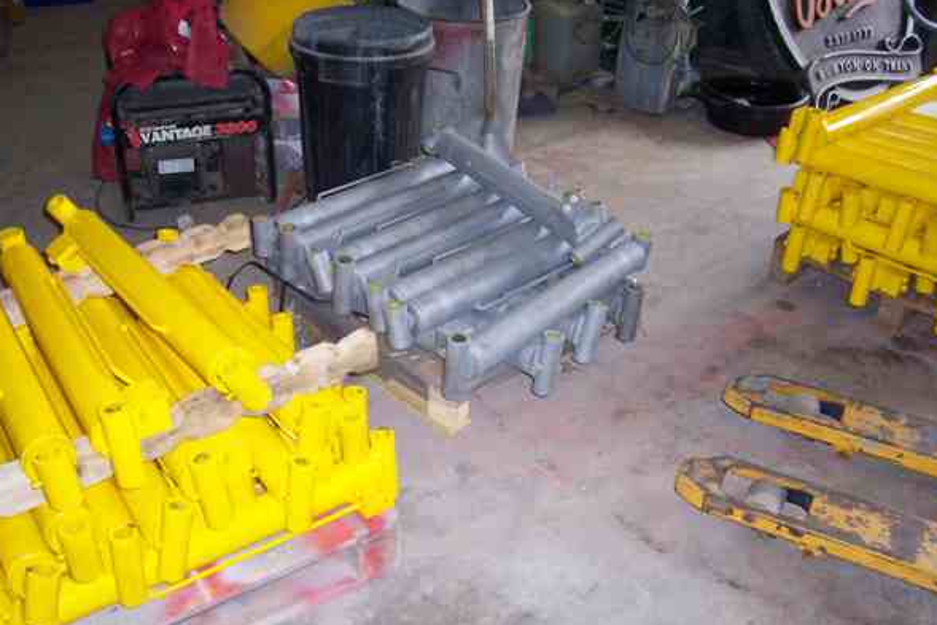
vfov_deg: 36.9
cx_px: 465
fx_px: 937
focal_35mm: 36
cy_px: 326
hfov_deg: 53.1
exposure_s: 1/60
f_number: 2.7
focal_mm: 5.6
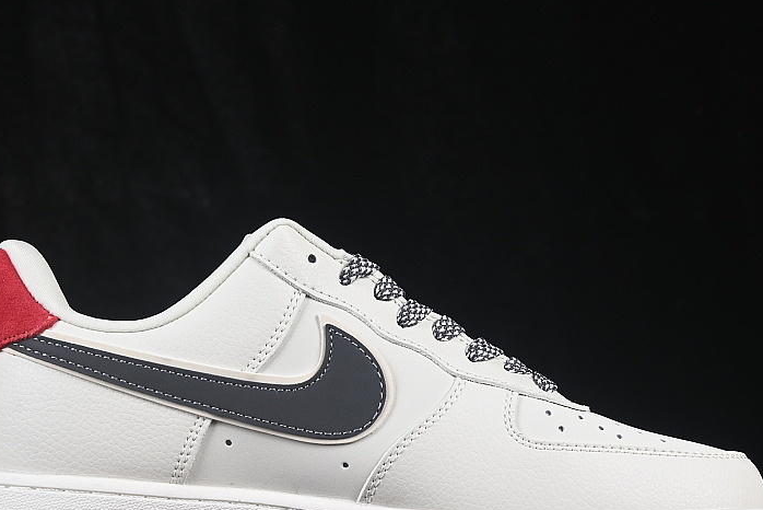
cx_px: 349
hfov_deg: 17.6
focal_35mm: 116
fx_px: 2459
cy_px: 364
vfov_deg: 11.8
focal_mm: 50
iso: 160
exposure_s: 1/80
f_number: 8
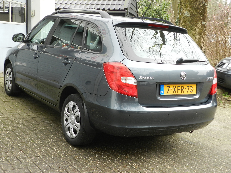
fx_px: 307
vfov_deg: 31.5
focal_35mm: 46
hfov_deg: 41.2
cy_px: 86
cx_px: 116
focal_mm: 8.1
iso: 160
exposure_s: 1/100
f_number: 4.2
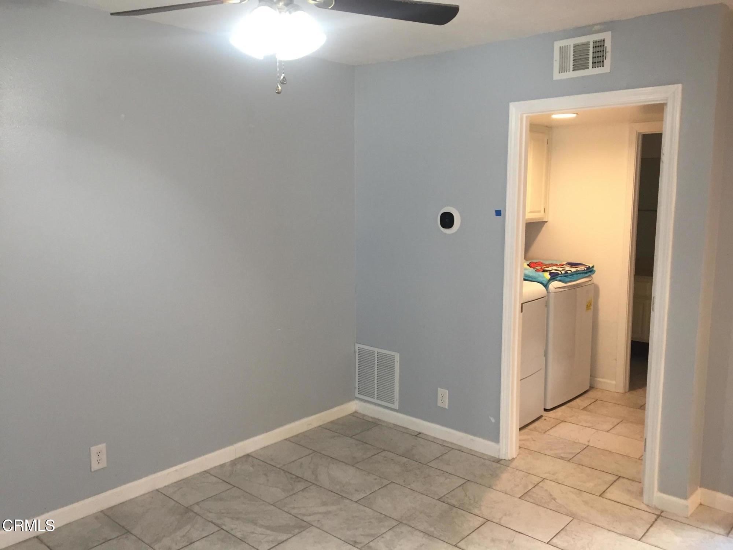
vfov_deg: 48.2
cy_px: 275
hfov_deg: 61.7
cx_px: 366
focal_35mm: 29
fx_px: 614
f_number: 2.2
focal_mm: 4.15
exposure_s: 1/30
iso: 80
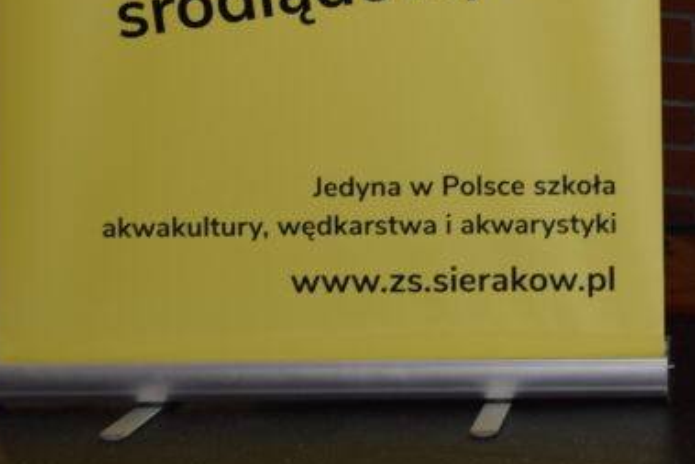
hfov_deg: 12.6
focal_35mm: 158
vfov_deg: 8.4
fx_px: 3051
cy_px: -319
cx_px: 924
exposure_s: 1/60
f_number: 4
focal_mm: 26
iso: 100
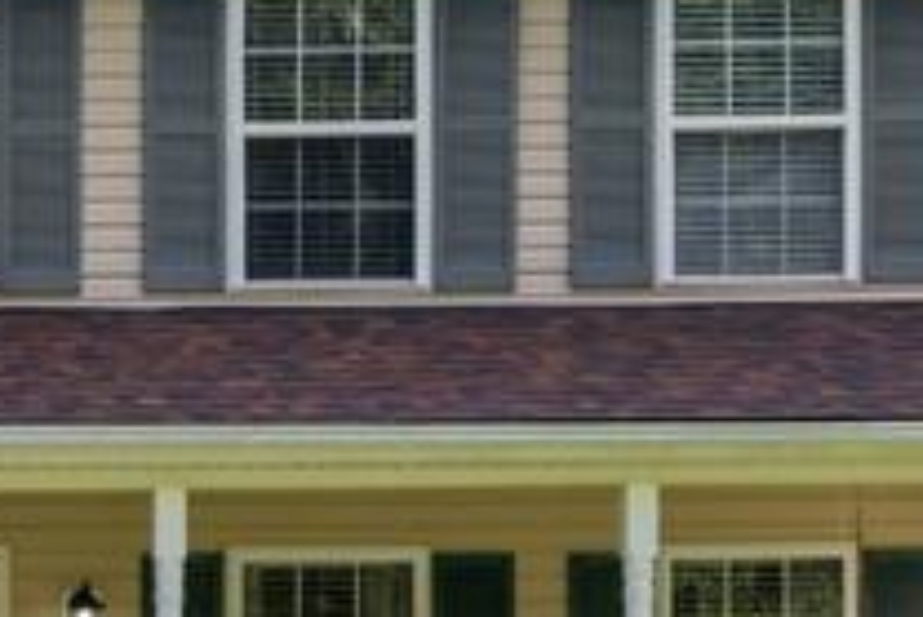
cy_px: 606
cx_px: -528
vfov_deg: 11.5
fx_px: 3027
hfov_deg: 15.7
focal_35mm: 118
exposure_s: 1/250
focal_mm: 24
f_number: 5.6
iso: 125
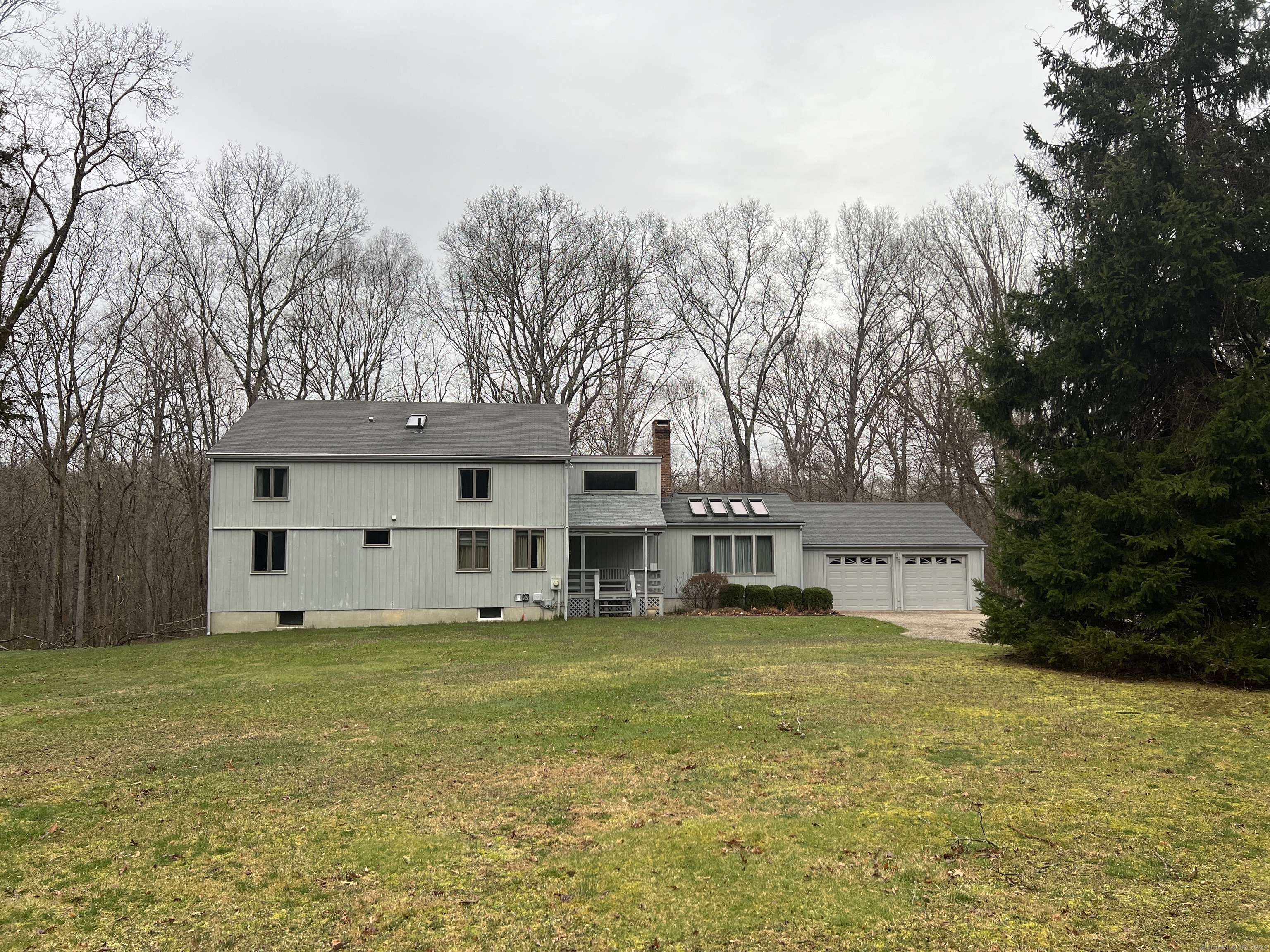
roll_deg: +0.5
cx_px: 635
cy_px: 476
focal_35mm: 26
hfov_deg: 67.3
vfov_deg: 53.1
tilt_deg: +4.4
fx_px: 954
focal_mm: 5.7
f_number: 1.5
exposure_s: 1/275
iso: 40
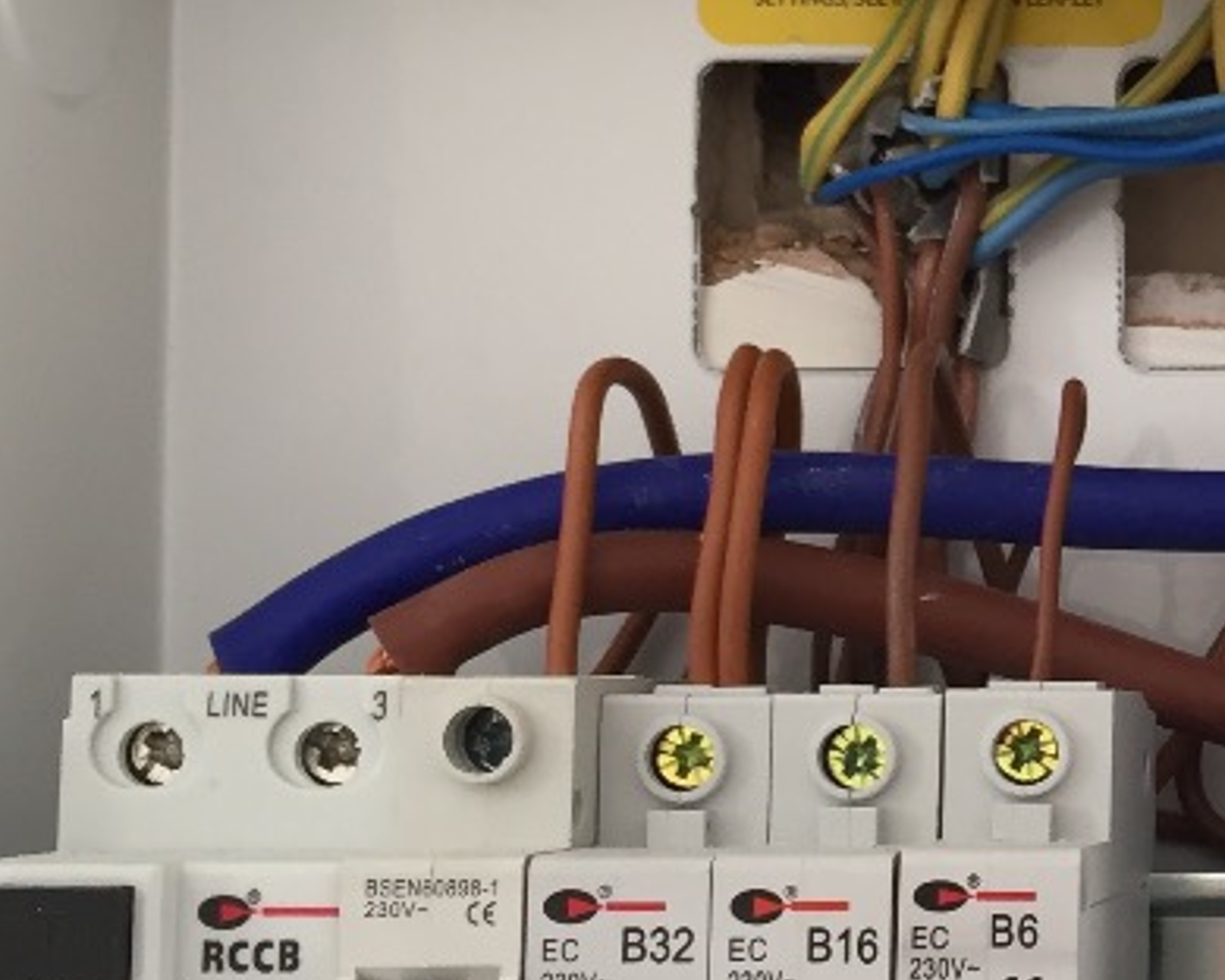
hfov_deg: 20.3
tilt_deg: +3.6
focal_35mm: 87
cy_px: 503
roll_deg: +0.0
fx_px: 3154
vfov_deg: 17.7
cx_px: 1555
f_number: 2.2
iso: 40
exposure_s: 1/33
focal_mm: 4.15
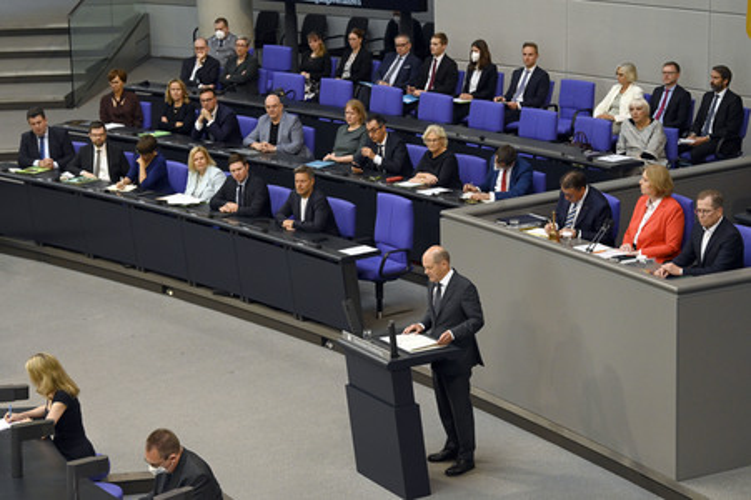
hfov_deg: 21.5
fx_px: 1980
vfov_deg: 14.4
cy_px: 250
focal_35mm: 95
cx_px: 376
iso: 5000
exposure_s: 1/320
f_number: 6.3
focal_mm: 95
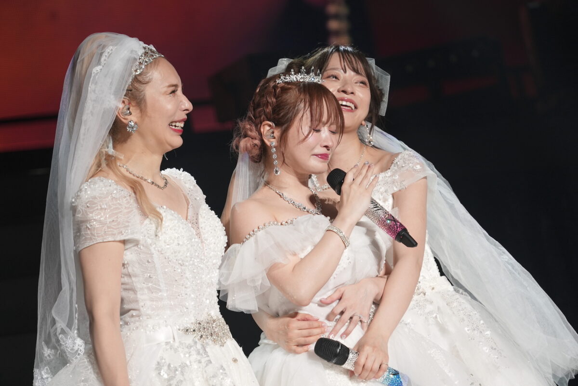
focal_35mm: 228
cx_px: 289
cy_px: 193
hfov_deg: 9.0
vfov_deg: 6.0
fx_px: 3663
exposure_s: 1/400
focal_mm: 228
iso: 640
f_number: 5.6
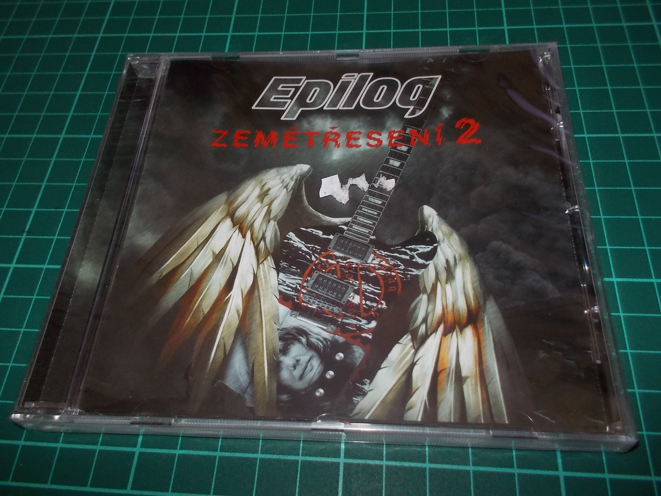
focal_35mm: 29
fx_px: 554
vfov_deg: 48.2
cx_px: 330
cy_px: 248
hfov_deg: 61.7
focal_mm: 4.1
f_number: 3.3
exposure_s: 1/30
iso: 200
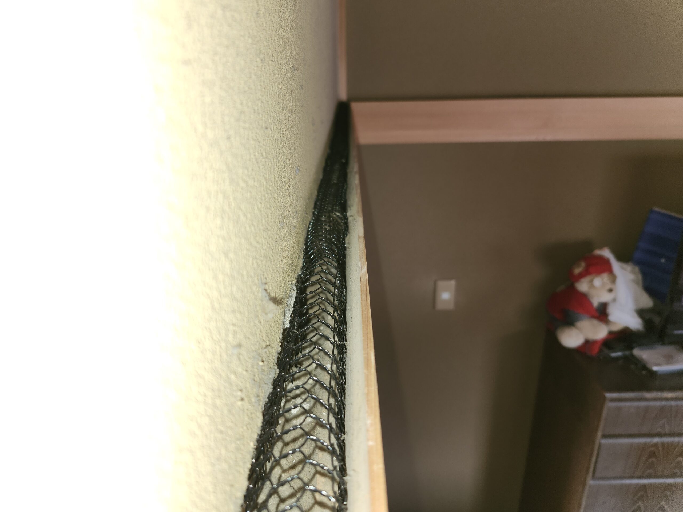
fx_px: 454
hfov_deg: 73.9
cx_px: 342
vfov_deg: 58.9
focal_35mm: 23
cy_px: 256
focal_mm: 5.54
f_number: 1.8
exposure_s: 1/24
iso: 100
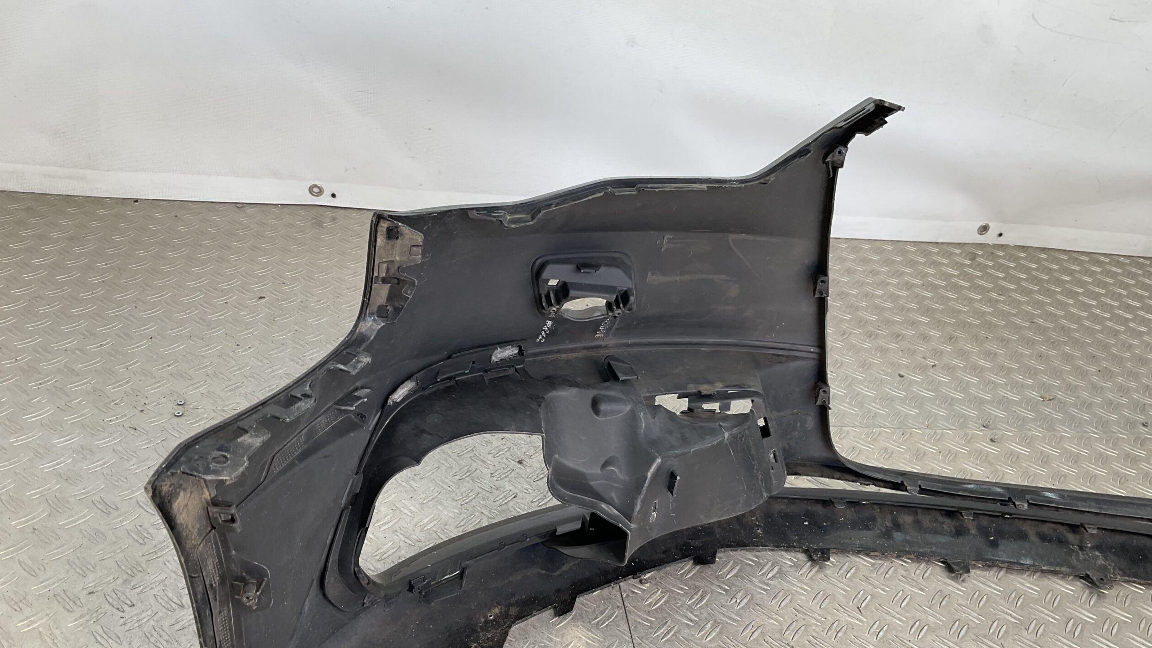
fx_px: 977
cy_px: 429
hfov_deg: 61.0
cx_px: 574
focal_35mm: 32
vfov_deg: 36.3
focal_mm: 3
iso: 16
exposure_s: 1/112
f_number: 1.8
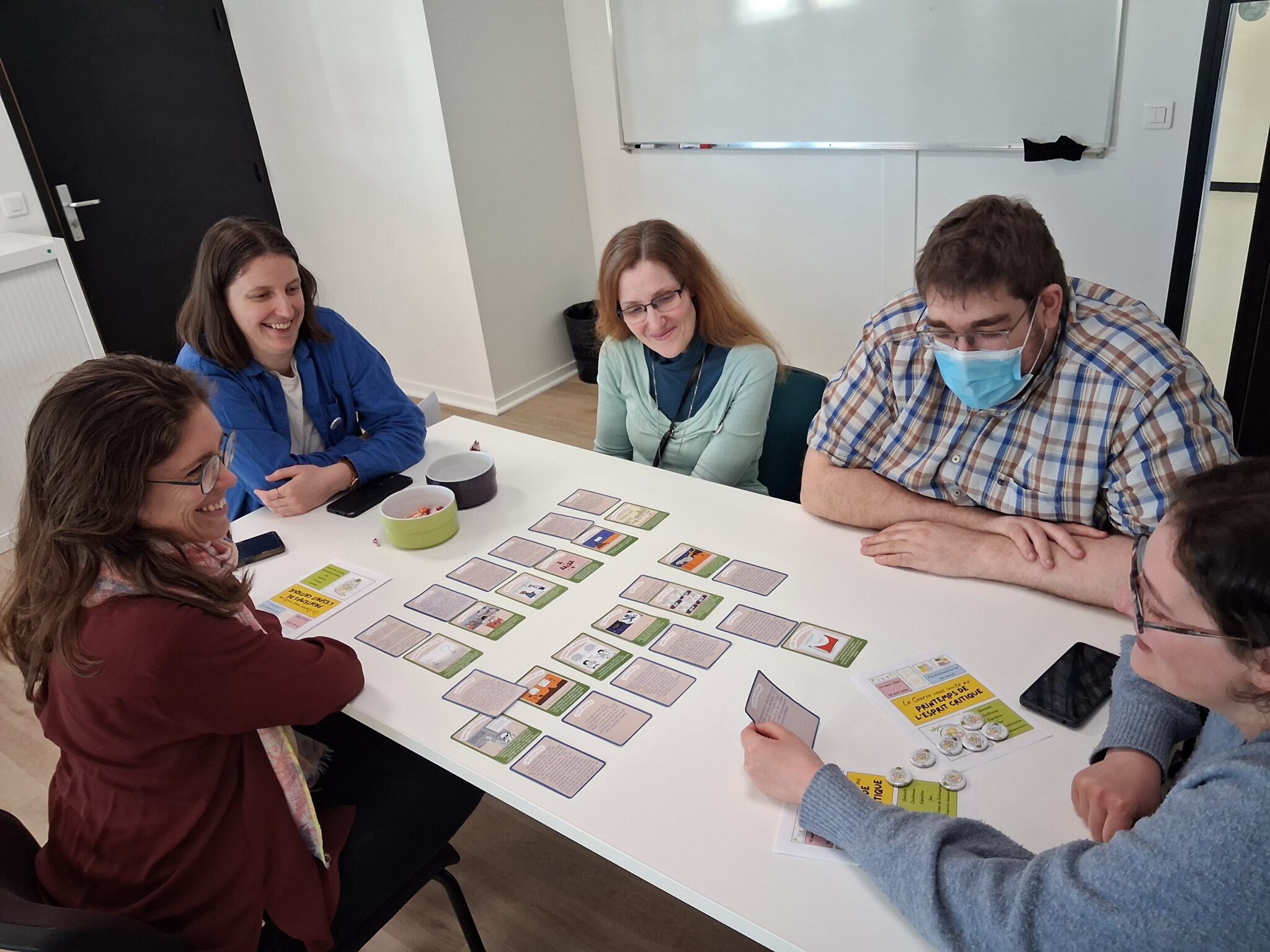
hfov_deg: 65.3
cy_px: 476
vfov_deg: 51.4
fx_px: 991
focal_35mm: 27
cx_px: 635
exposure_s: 1/33
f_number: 1.8
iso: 500
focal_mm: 4
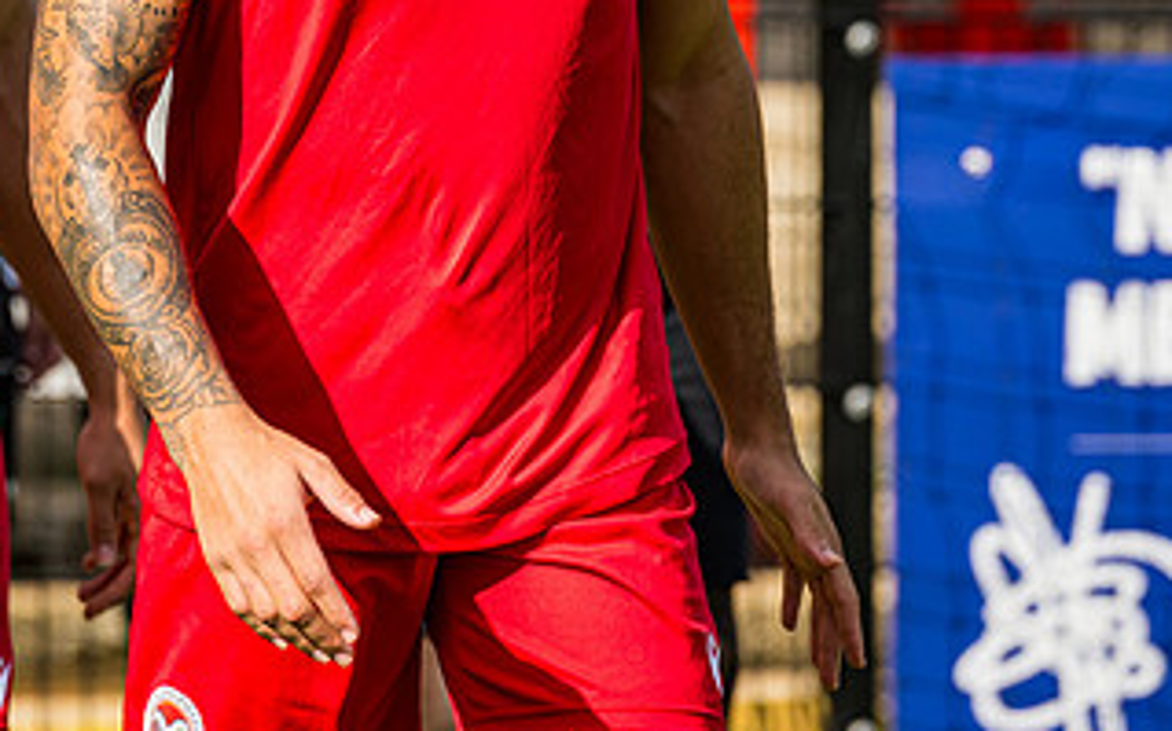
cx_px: 313
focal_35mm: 490
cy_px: -164
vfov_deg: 2.7
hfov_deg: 4.3
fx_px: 15643
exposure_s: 1/1600
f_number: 4
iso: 100
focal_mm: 200
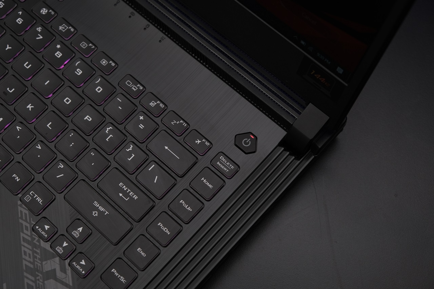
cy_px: 144
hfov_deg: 36.9
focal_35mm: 54
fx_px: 651
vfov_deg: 25.1
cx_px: 217
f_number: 4
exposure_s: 1/80
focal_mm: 35.8
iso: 250
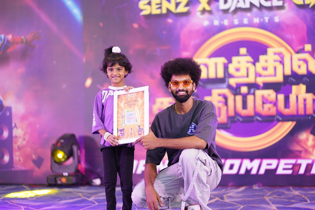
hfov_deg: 23.9
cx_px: 158
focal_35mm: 85
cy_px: 105
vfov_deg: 16.1
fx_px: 744
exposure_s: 1/400
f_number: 1.8
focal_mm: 85
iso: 1250
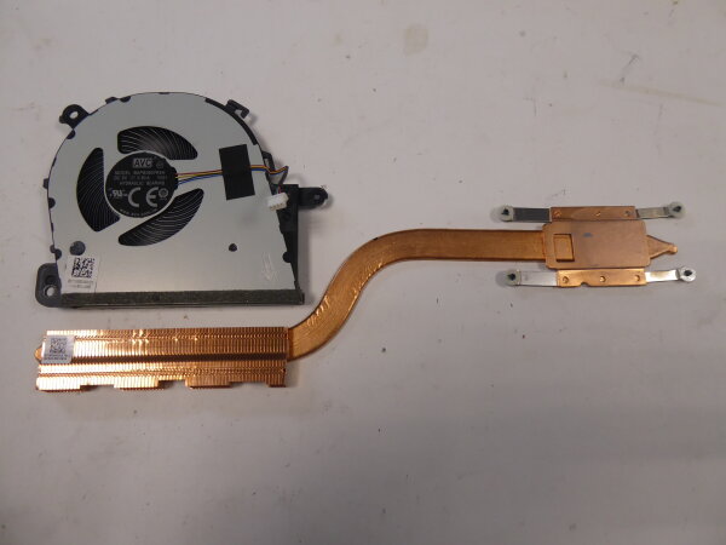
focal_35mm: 25
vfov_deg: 54.9
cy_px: 272
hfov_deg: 69.4
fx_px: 524
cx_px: 363
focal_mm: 4.3
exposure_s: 1/60
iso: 200
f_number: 3.3
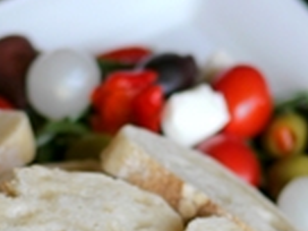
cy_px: 470
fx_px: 1886
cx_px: 78
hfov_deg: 9.3
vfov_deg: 6.8
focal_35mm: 212
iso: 125
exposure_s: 1/250
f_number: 2
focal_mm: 25
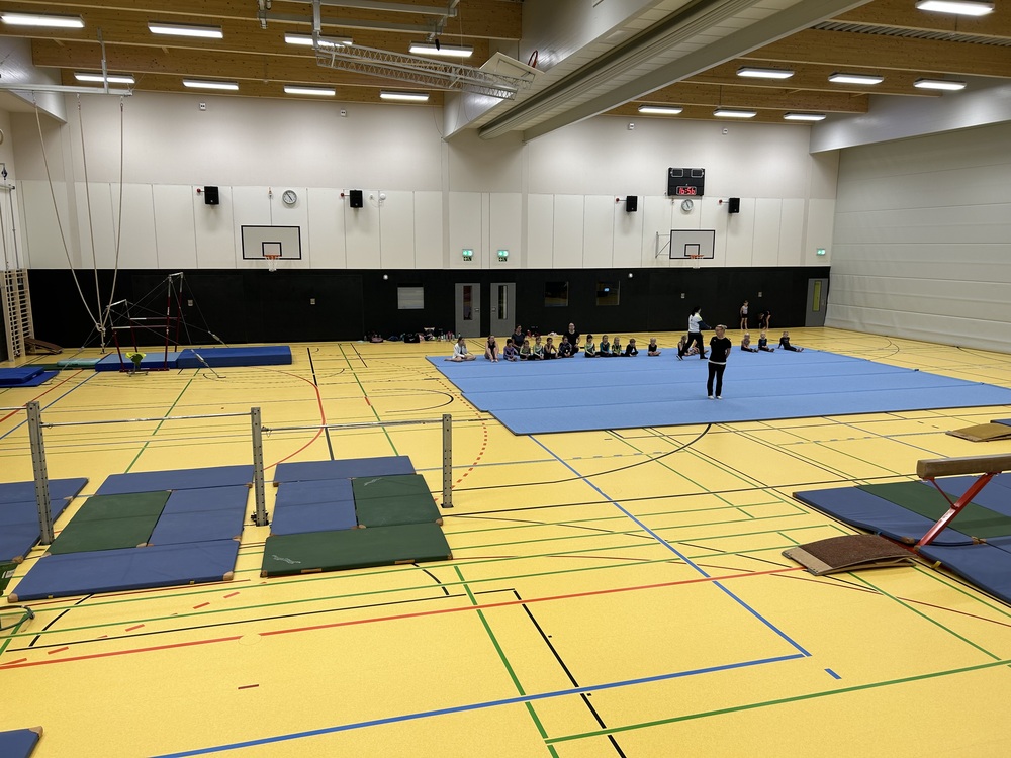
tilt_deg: -9.2
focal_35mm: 26
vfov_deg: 53.1
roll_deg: -0.1
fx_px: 759
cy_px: 379
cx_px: 506
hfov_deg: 67.3
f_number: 1.5
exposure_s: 1/99
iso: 32
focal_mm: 5.7
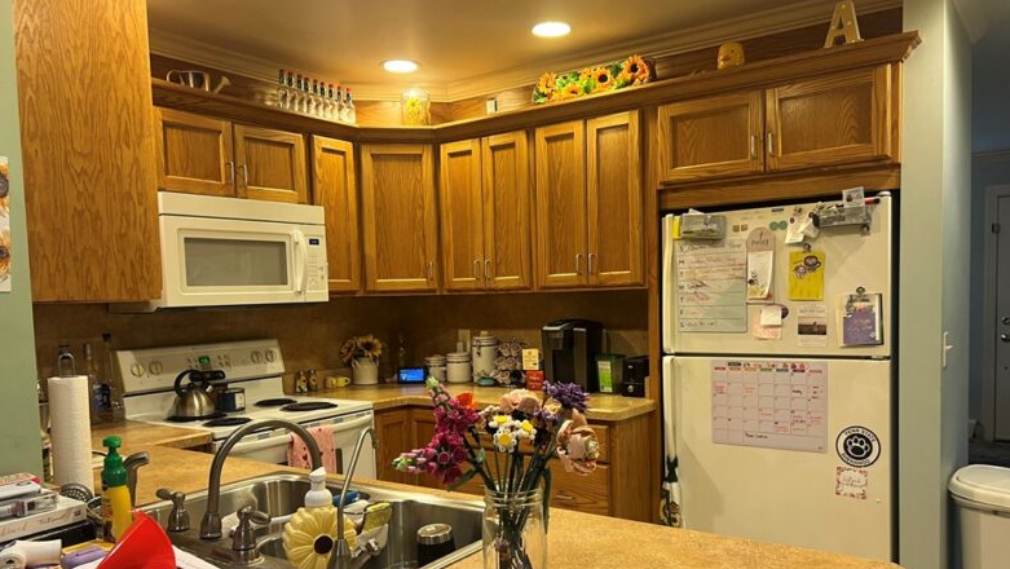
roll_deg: +1.3
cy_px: 341
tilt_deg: -4.2
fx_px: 777
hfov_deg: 66.0
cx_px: 504
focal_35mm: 29
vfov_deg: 40.0
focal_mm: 5.7
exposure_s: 1/60
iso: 125
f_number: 1.5
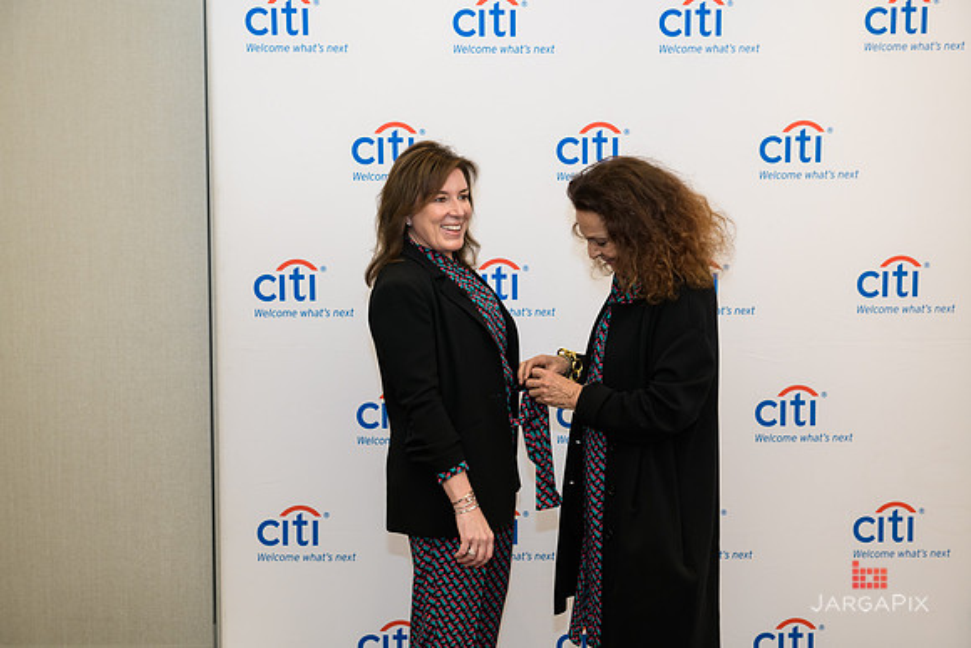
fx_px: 1349
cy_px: 324
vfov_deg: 27.0
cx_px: 486
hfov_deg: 39.6
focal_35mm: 50
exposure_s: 1/125
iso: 800
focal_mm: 50
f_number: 4
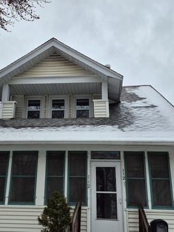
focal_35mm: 42
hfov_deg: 34.2
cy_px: 118
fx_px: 281
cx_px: 63
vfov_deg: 44.8
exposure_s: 1/506
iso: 25
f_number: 1.8
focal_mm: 5.4
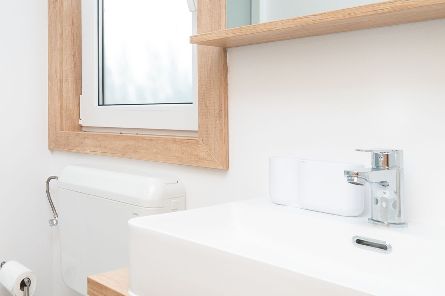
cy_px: 106
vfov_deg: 37.6
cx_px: -9
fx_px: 433
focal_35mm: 35
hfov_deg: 45.2
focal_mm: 10
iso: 200
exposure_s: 1/200
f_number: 8
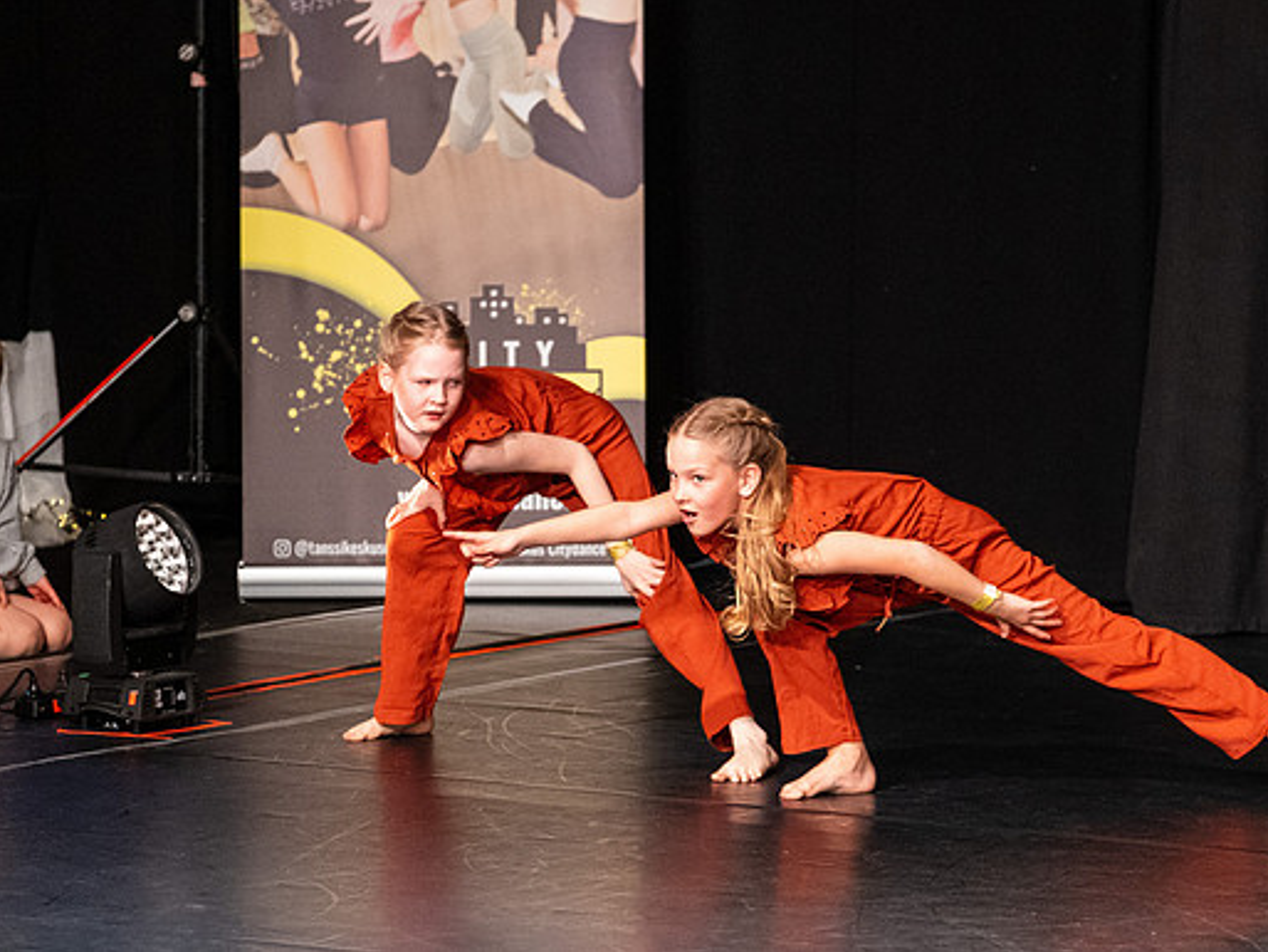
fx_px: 11651
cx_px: 698
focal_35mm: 318
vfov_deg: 4.7
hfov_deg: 6.2
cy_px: 579
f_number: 2.8
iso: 3200
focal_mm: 124.3
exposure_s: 1/200
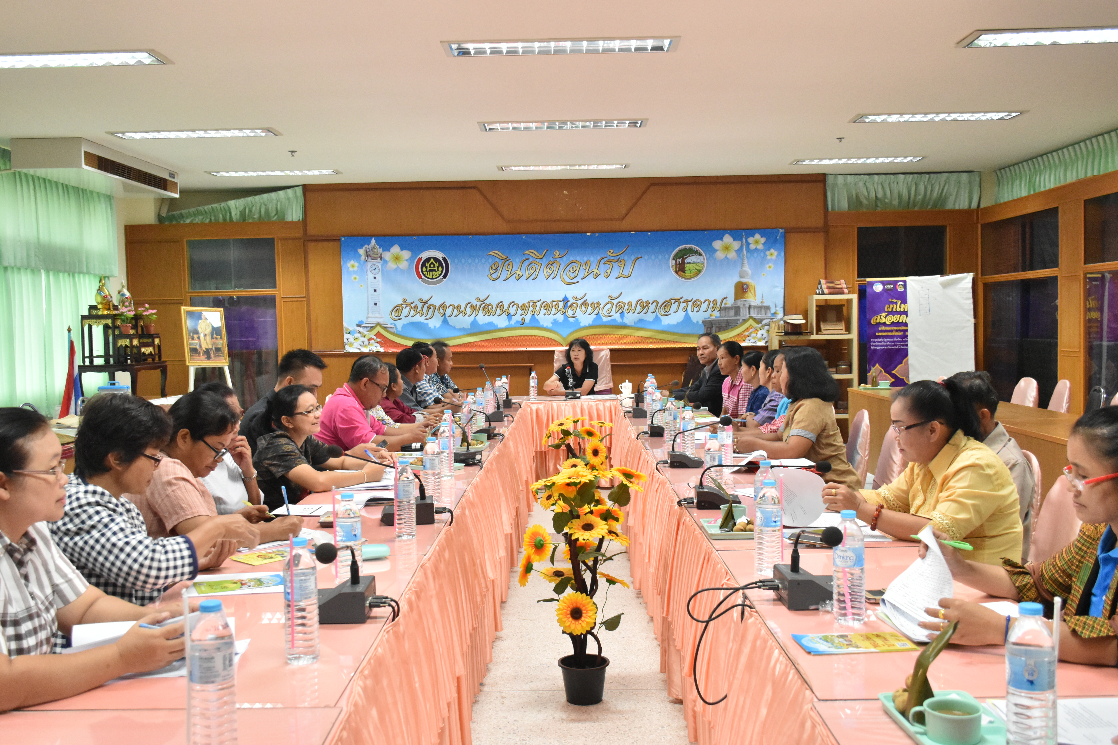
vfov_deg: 38.4
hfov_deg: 55.1
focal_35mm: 34
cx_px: 559
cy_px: 372
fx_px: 1071
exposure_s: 1/125
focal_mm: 23
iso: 2500
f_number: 5.6
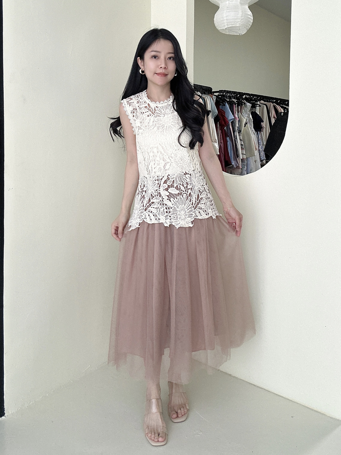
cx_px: 170
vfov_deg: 73.9
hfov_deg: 58.9
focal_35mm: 23
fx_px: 302
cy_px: 228
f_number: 1.9
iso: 100
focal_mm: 2.69
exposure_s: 1/60
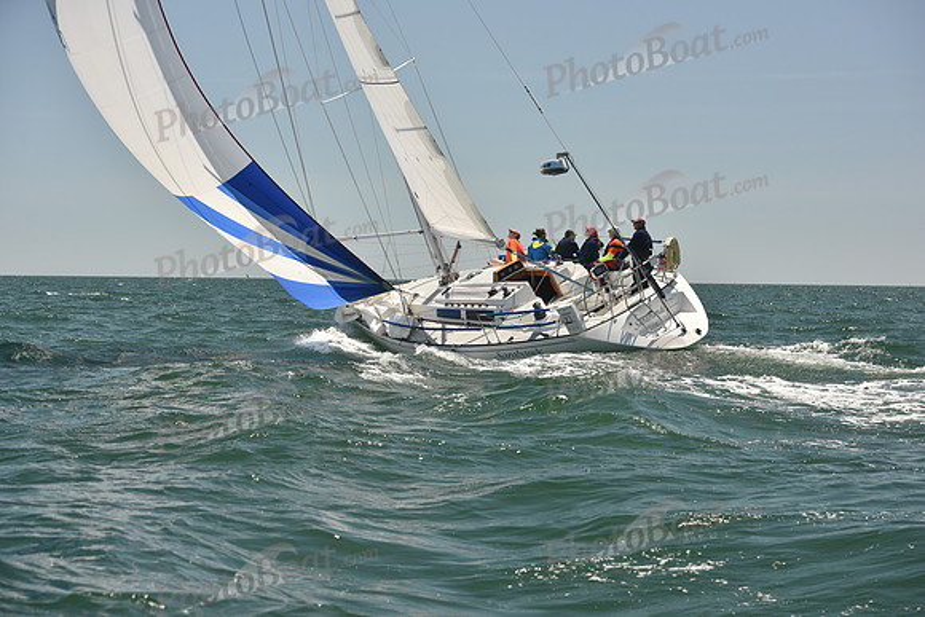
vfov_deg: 17.5
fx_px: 2005
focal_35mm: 78
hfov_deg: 26.0
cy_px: 308
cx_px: 462
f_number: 5.6
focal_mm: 78
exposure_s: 1/800
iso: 250
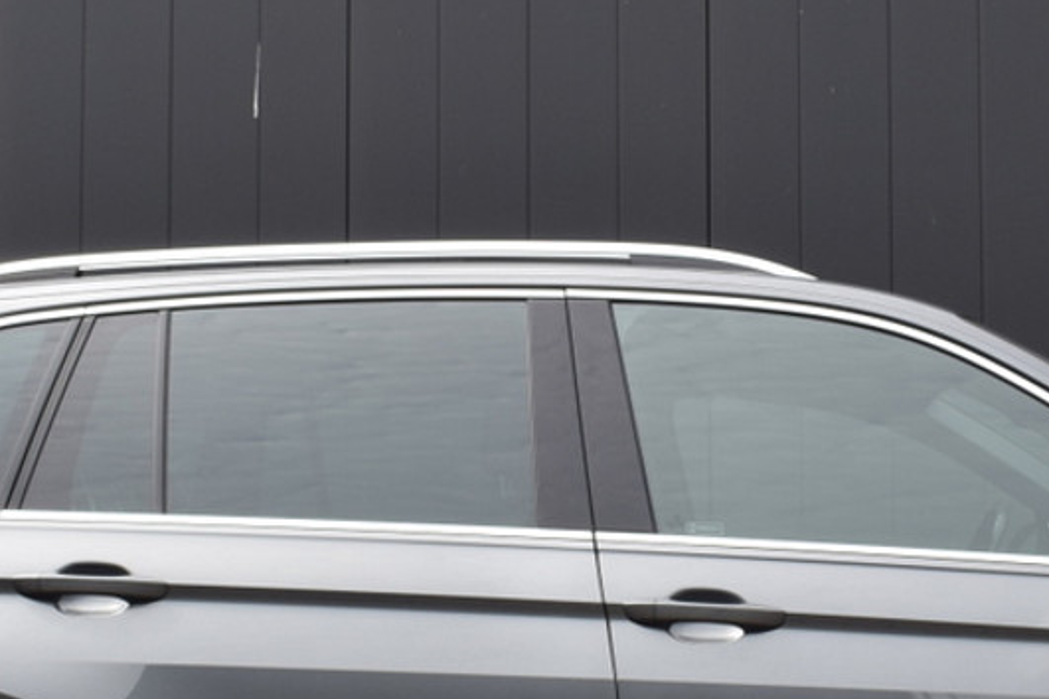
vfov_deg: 15.7
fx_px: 2535
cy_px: 426
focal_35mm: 87
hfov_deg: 23.2
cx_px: 735
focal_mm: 22
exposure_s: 1/250
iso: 200
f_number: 8
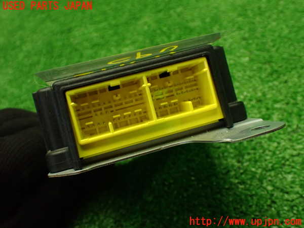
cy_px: 114
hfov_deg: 49.0
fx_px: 334
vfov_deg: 37.7
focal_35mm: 38
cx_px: 152
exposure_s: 1/160
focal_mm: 6.83
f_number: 2.7
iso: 800
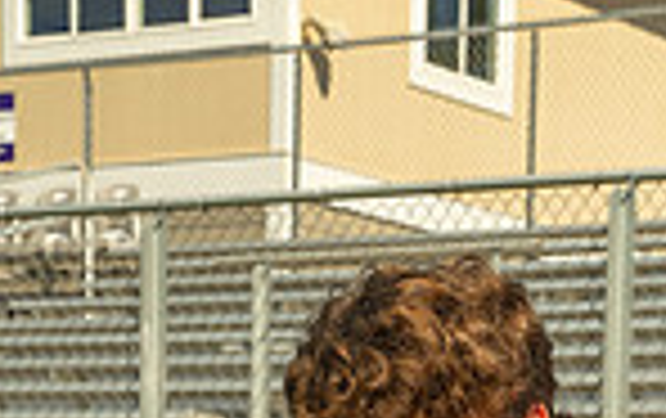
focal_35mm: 158
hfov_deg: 13.2
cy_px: 971
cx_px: 526
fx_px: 2872
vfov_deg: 7.8
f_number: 11
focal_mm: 51
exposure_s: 1/125
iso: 250
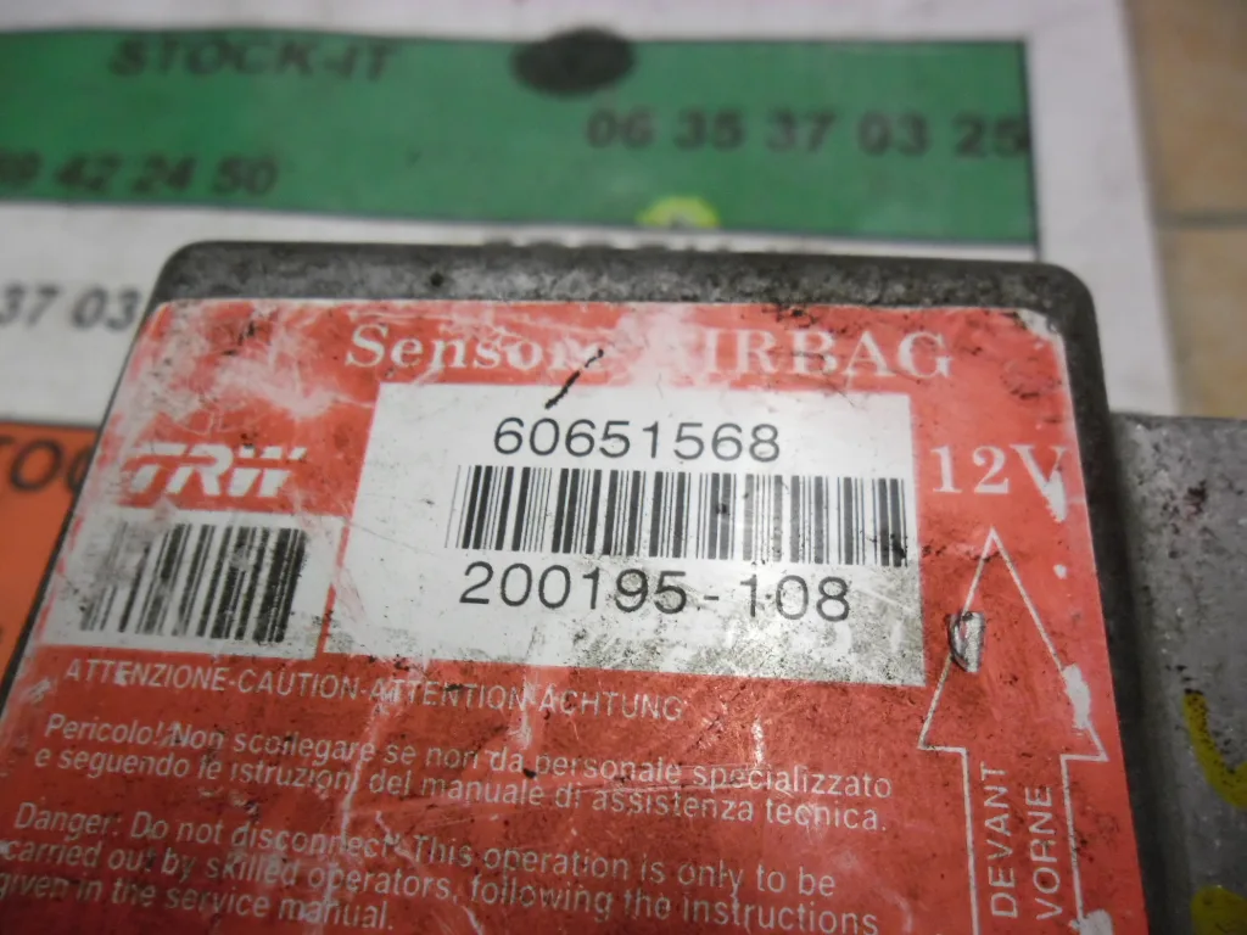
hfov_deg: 65.3
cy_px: 468
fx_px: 973
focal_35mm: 27
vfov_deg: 51.4
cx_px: 624
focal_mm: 4.9
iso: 200
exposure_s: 1/22
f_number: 3.5
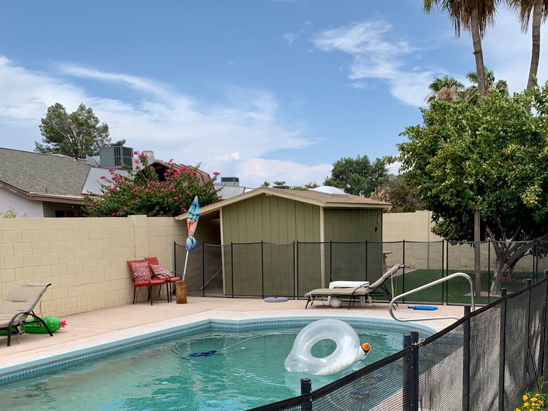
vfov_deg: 33.7
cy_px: 305
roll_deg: +1.4
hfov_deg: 44.8
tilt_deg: -7.4
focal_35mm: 42
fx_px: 665
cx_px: 279
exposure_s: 1/2421
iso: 25
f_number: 1.8
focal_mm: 4.25
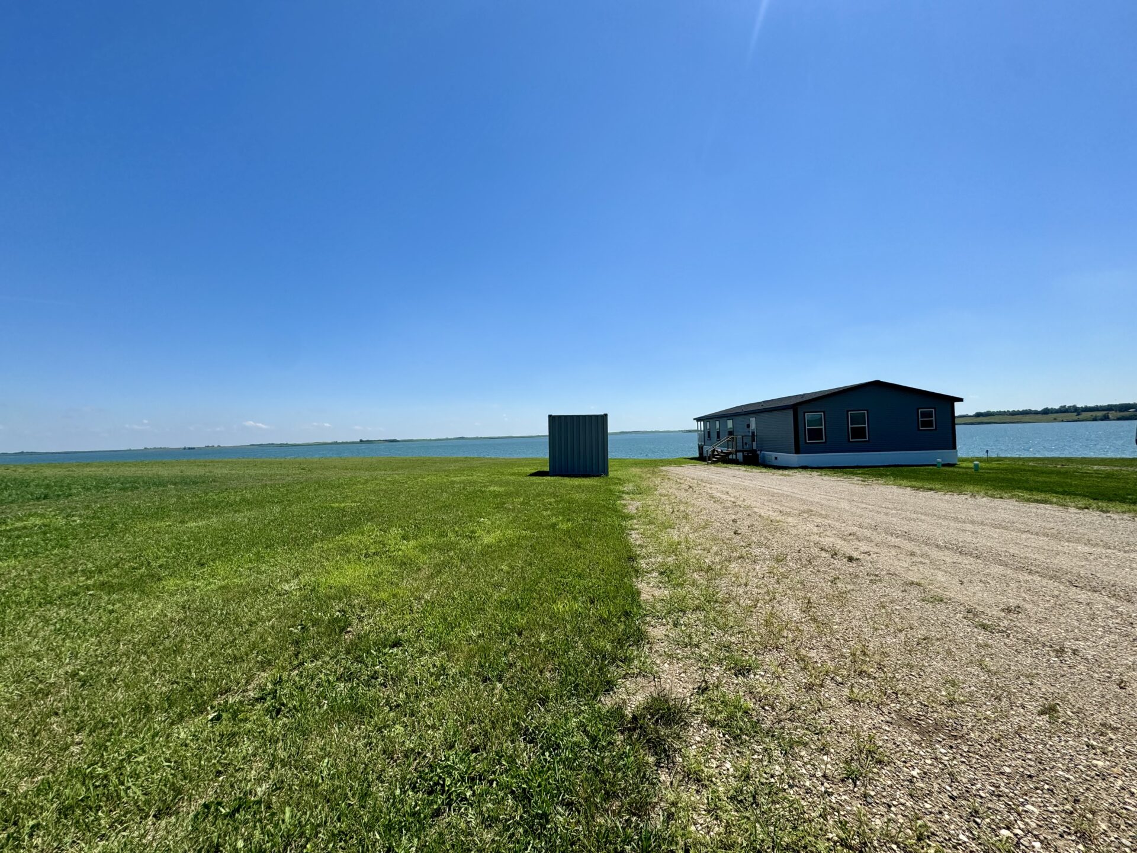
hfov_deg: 102.1
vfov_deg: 85.7
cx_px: 568
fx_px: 460
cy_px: 426
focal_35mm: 14
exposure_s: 1/3106
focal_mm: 2.22
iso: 50
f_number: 2.2
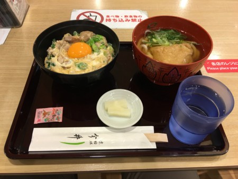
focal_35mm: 29
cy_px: 90
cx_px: 119
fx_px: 199
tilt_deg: -51.3
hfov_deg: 61.6
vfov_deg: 48.3
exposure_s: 1/15
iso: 32
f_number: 2.2
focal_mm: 4.15
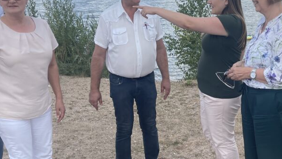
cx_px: 184
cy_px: 70
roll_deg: +2.0
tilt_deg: -14.0
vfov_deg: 21.1
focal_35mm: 57
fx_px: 426
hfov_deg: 36.3
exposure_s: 1/2433
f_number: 1.6
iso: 32
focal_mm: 5.1
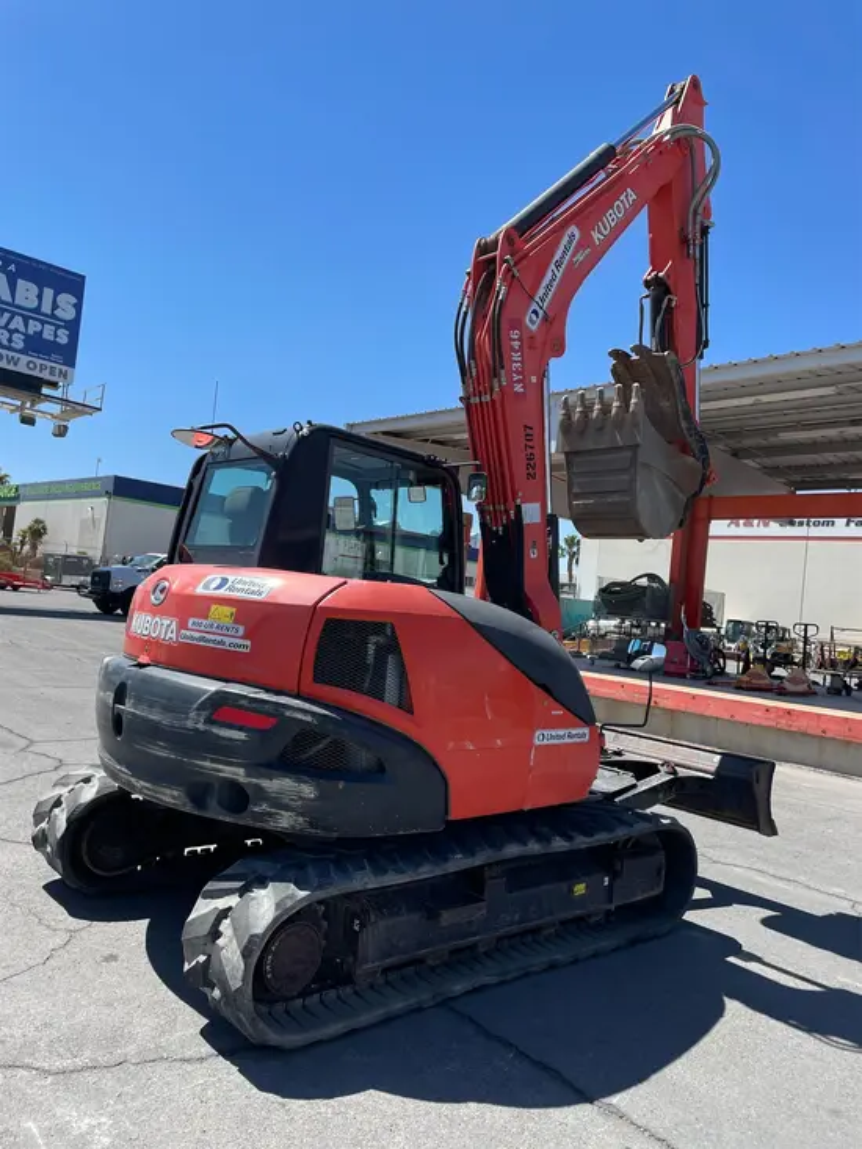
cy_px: 574
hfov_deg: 53.1
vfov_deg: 67.3
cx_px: 431
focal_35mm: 26
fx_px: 863
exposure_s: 1/3205
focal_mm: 4.2
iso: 50
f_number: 1.6
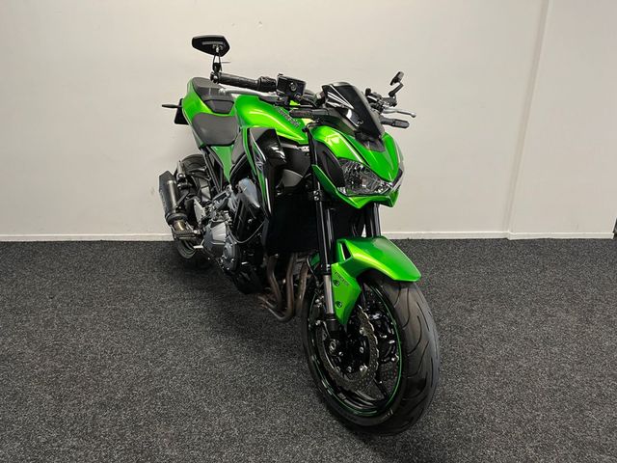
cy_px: 232
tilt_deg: -21.2
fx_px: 463
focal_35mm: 26
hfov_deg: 67.3
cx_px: 308
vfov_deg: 53.1
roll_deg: +0.1
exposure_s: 1/50
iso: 125
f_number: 1.6
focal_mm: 5.1
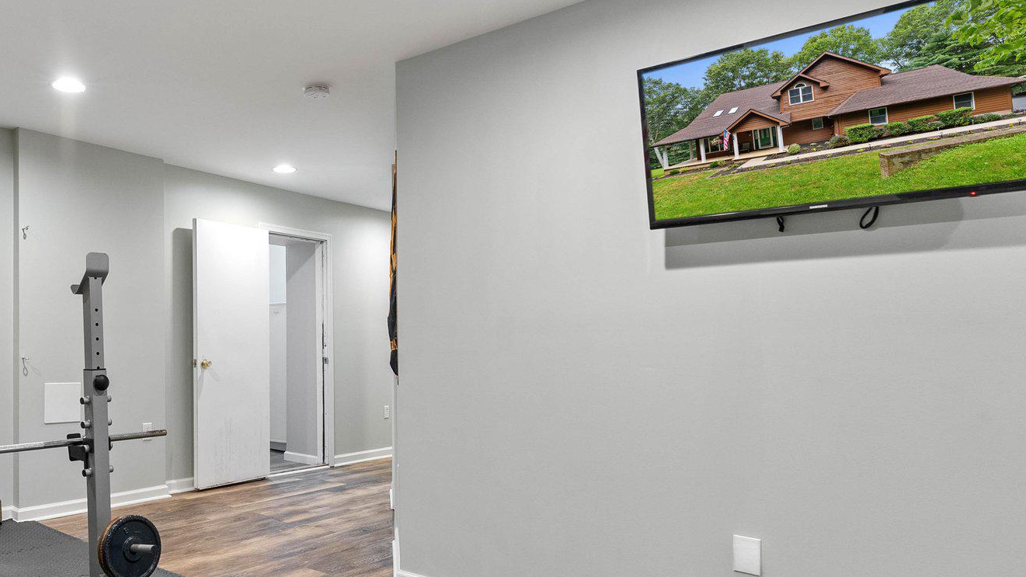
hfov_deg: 66.7
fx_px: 707
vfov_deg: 44.1
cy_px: 356
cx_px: 238
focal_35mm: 26
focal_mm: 16
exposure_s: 1/1.25
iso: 640
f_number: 8
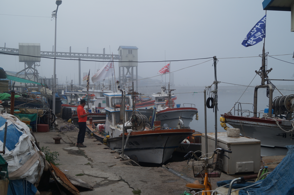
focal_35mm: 42
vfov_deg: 31.8
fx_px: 343
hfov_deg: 46.4
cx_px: 147
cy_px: 98
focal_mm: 28
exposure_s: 1/200
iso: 100
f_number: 8
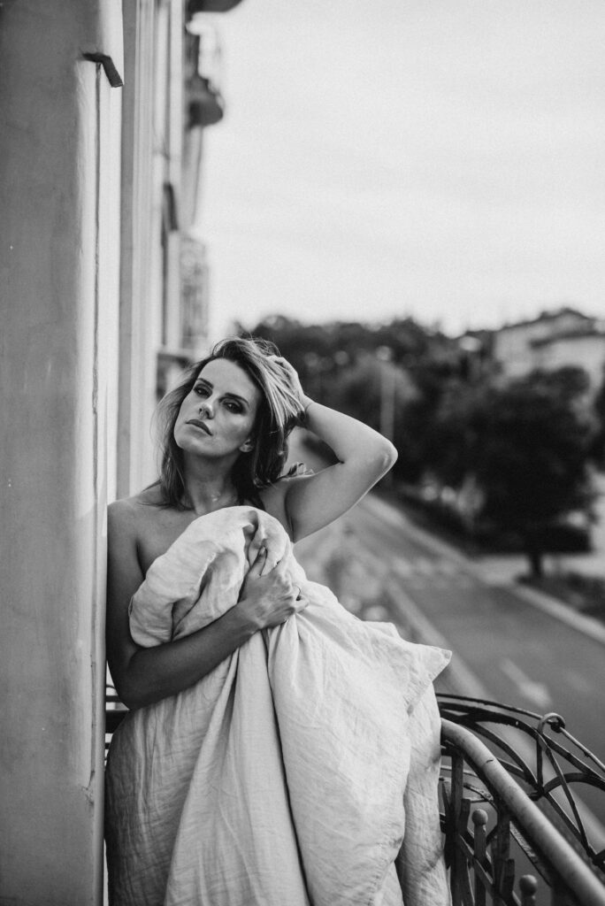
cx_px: 302
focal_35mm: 50
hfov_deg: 27.0
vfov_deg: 39.6
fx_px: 1259
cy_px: 453
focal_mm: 50
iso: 100
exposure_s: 1/800
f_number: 1.8
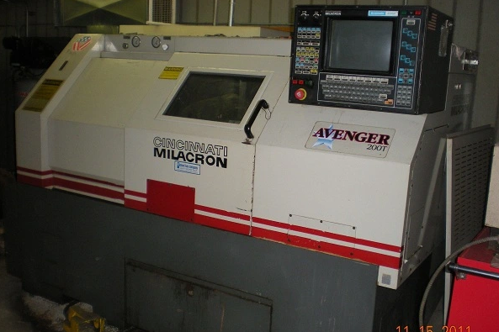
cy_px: 182
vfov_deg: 33.4
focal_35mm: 40
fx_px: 554
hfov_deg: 48.5
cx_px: 251
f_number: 3.1
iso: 196
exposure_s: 1/60
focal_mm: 6.3
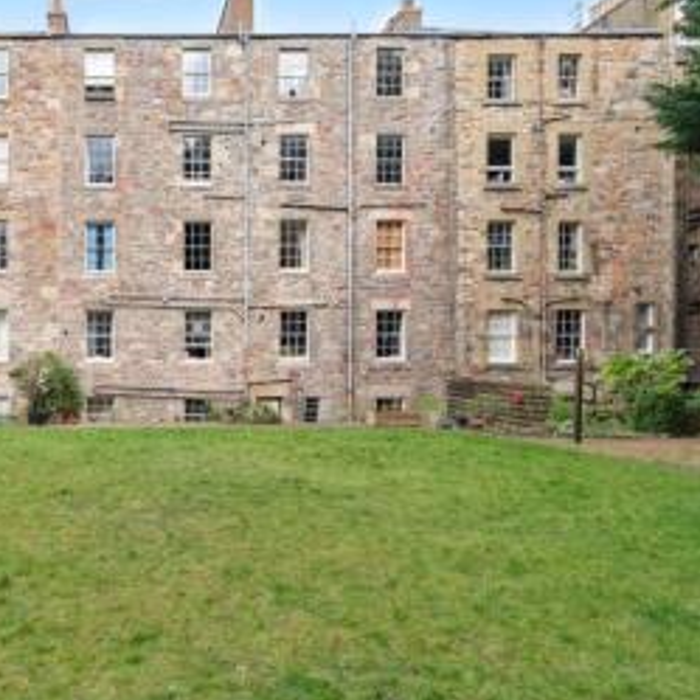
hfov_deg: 55.4
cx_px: 112
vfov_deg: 60.8
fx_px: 595
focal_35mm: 26
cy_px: 389
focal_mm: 16
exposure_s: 1/250
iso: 200
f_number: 5.6
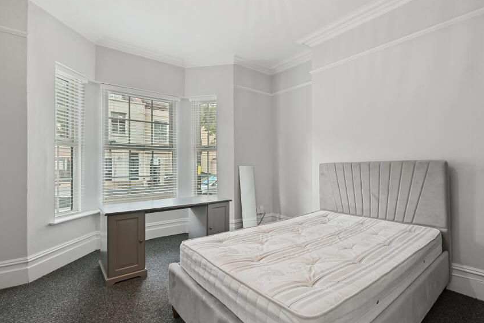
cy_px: 174
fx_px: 229
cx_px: 274
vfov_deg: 70.4
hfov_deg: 92.7
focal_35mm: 17
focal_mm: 14
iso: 1100
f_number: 7.1
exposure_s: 1/5
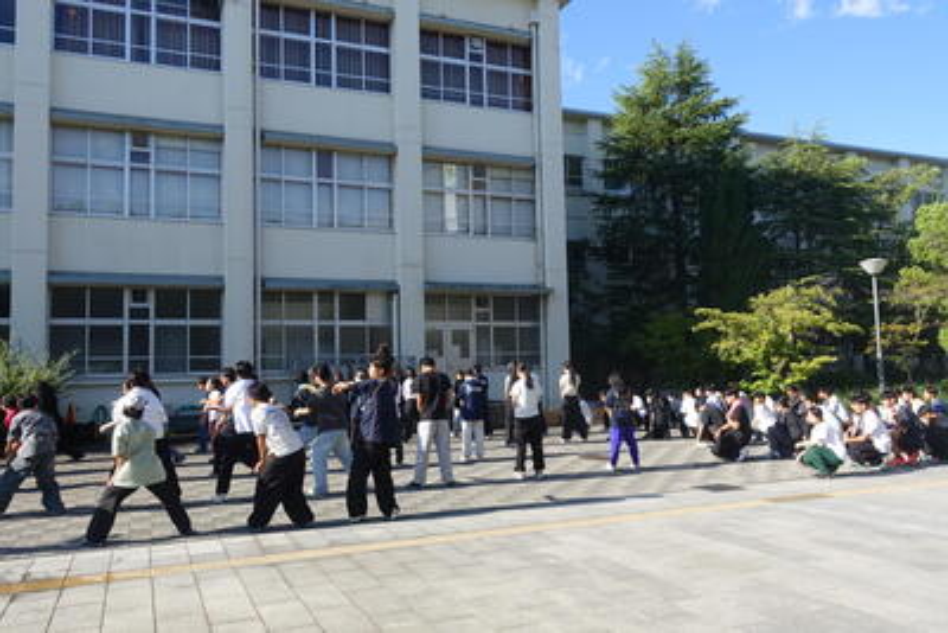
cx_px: 474
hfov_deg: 63.6
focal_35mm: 29
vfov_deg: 45.0
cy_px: 316
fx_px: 764
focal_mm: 10.5
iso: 125
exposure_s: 1/250
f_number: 5.6
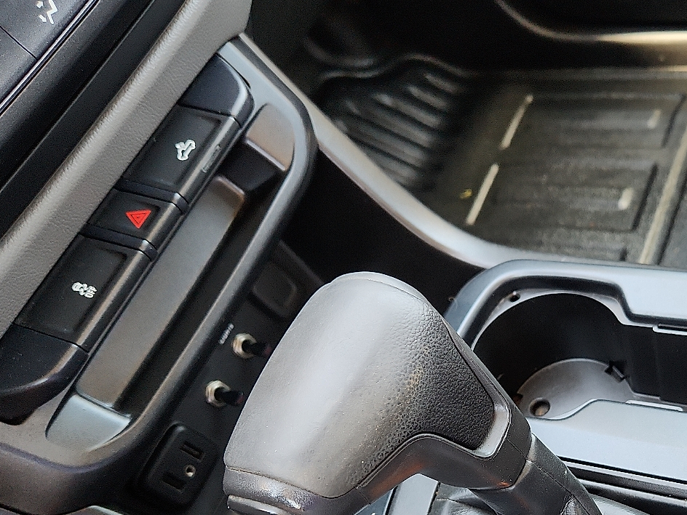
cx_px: 521
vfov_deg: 35.5
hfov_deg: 46.0
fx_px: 774
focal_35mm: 39
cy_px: 418
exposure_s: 1/59.2
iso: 221
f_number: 1.8
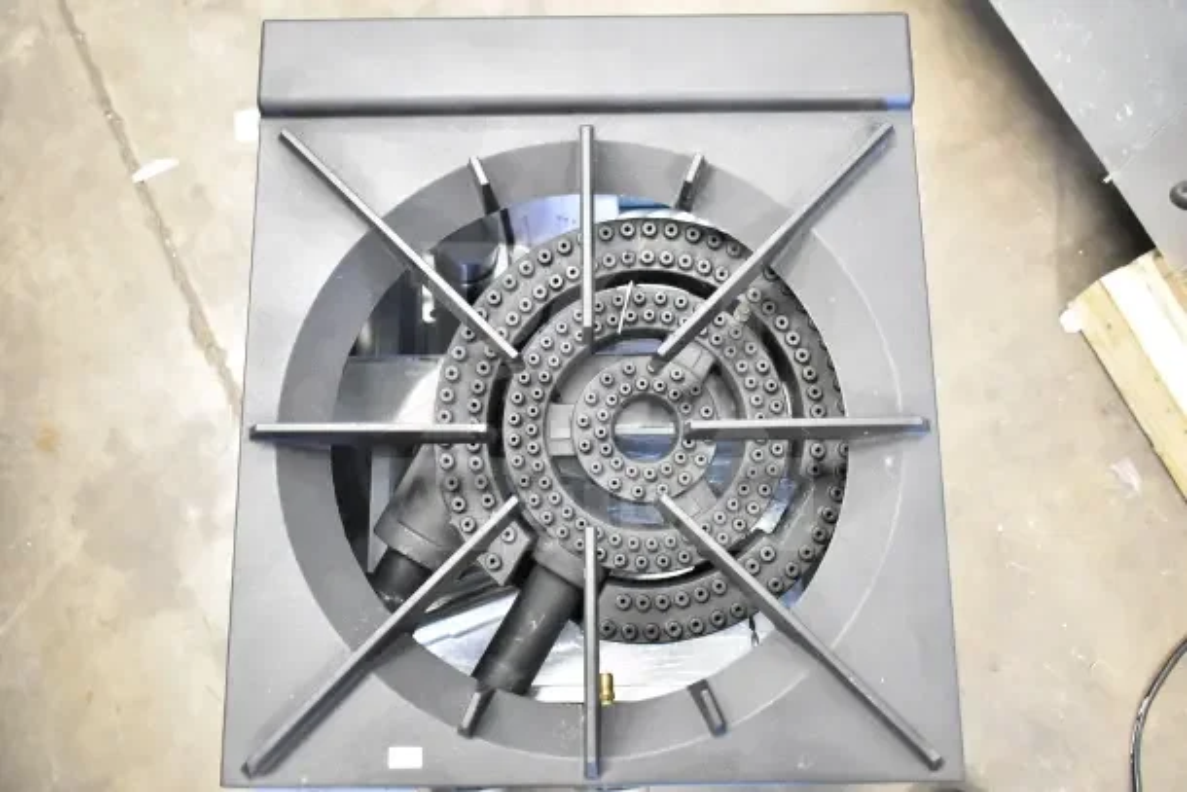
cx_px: 594
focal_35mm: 33
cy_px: 396
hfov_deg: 57.2
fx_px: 1088
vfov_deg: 40.0
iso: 10000
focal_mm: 22
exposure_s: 1/40
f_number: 3.8
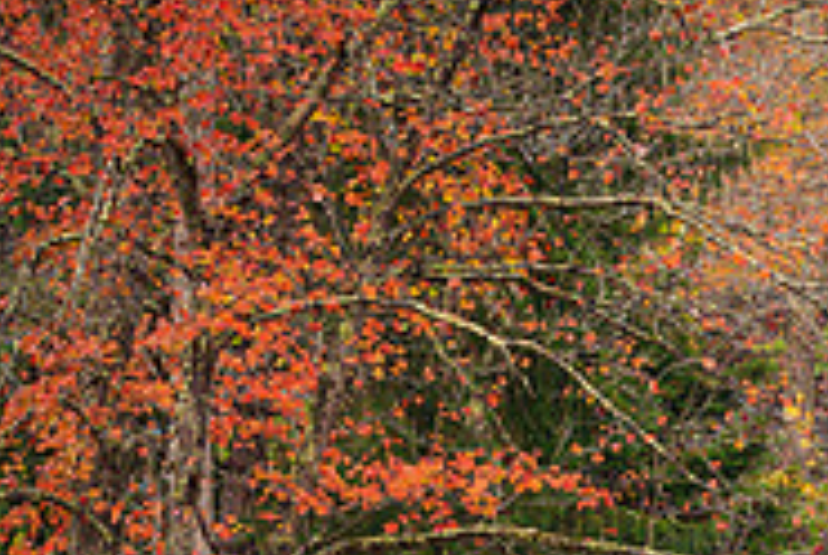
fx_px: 7349
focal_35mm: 319
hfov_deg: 6.4
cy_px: 633
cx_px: 1235
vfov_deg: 4.3
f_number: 13
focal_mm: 102
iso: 64
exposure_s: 1/1.25
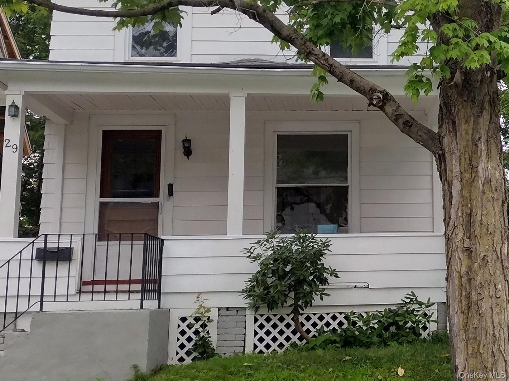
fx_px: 397
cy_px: 190
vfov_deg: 51.3
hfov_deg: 65.3
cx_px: 254
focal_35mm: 27
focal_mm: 4.71
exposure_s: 1/162
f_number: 1.7
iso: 100
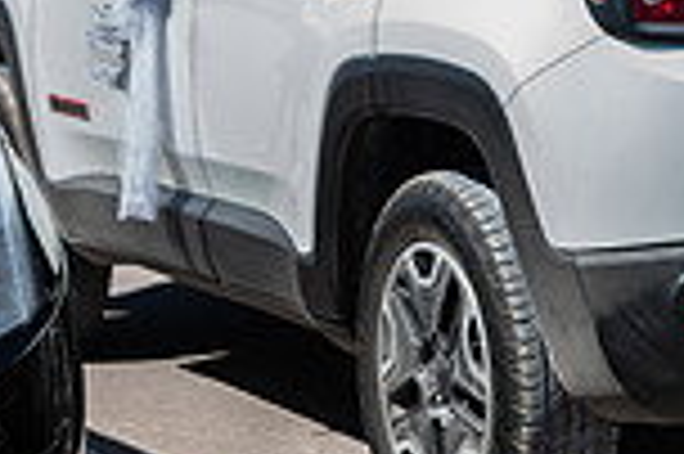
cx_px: 886
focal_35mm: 172
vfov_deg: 8.0
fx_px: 3264
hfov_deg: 11.6
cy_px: 97
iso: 64
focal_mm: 45
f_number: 3.2
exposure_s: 1/640
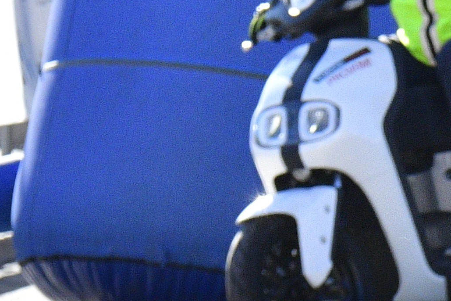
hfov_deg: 1.9
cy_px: 199
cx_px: 1075
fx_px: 13726
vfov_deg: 1.3
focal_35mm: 1096
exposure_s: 1/800
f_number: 11
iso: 1000
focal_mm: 135
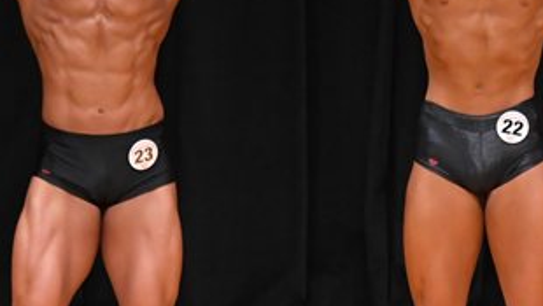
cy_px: 173
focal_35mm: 667
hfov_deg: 3.2
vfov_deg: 1.8
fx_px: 9612
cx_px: 651
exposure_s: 1/400
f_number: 5.6
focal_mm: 170
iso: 4000
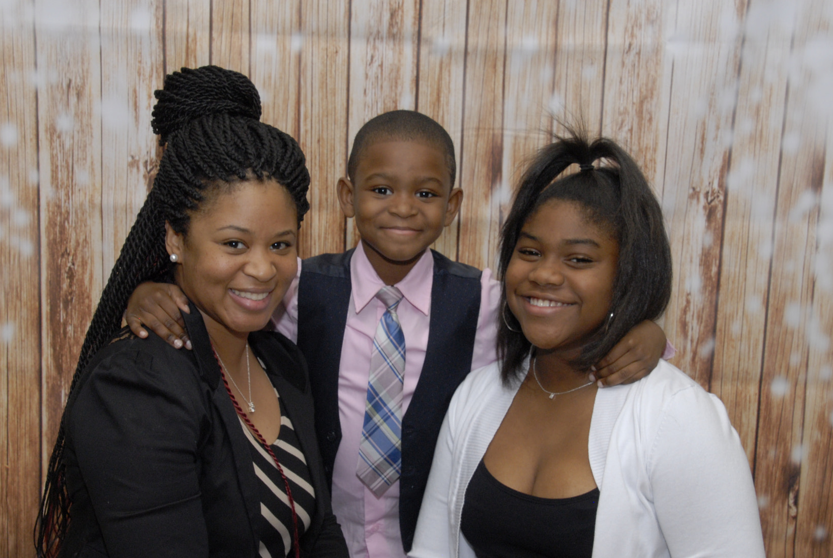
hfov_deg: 30.6
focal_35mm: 66
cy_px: 343
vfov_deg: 20.8
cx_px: 374
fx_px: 1521
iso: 500
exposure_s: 1/80
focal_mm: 35
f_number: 10
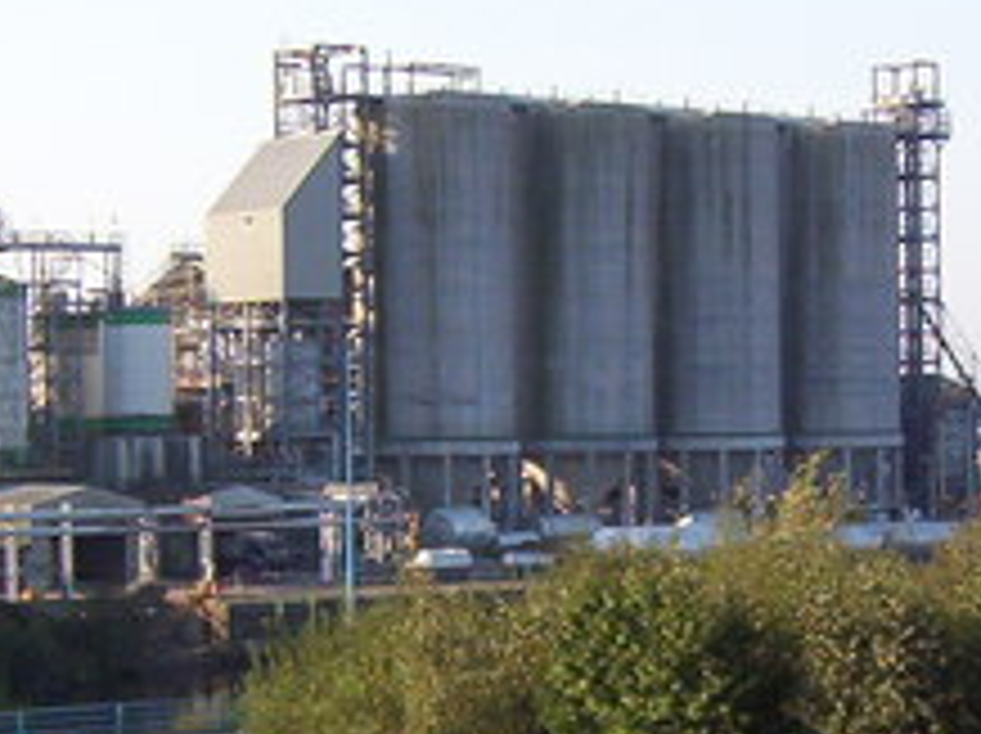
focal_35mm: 106
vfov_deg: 13.9
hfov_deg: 18.5
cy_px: 484
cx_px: 662
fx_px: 3001
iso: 100
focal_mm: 5.54
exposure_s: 1/698
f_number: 2.76
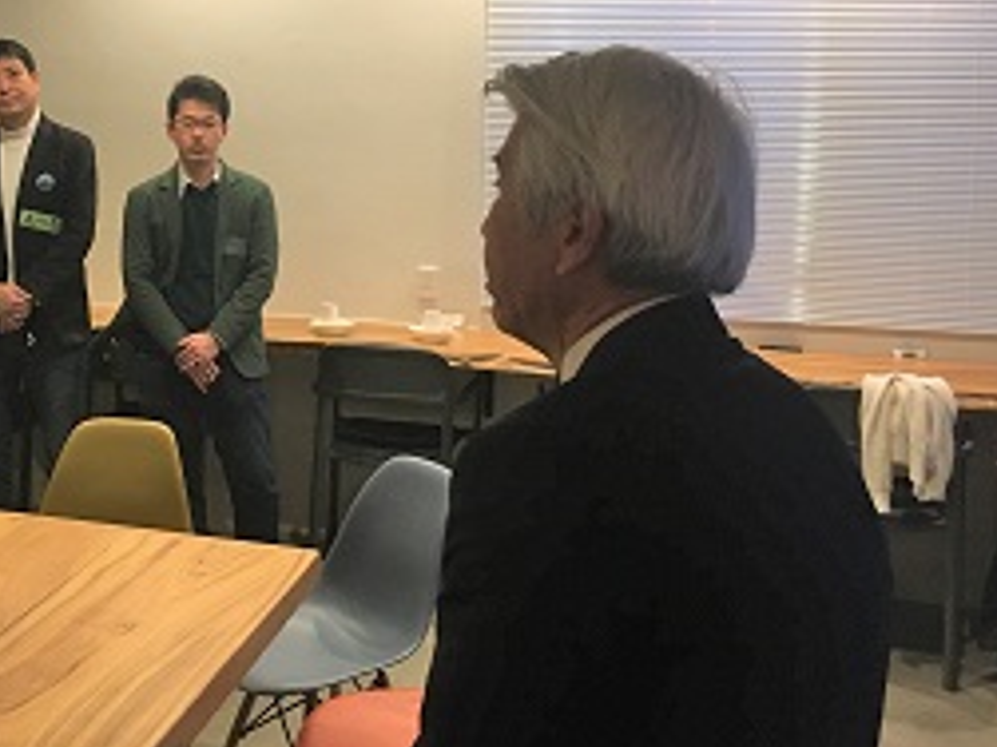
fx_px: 1497
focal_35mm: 52
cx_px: 211
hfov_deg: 35.7
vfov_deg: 27.6
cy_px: 181
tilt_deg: -4.3
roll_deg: -1.9
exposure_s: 1/30
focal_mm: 4.15
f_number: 2.2
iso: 160
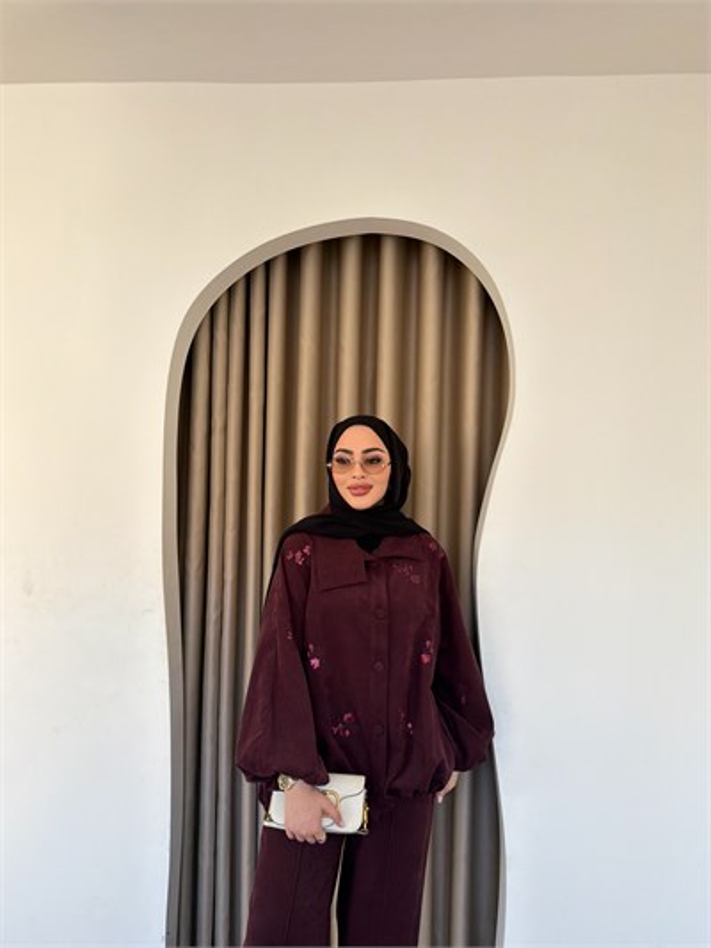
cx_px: 356
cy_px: 474
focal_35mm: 24
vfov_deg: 71.6
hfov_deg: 56.8
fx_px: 657
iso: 250
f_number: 1.78
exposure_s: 1/246
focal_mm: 6.76
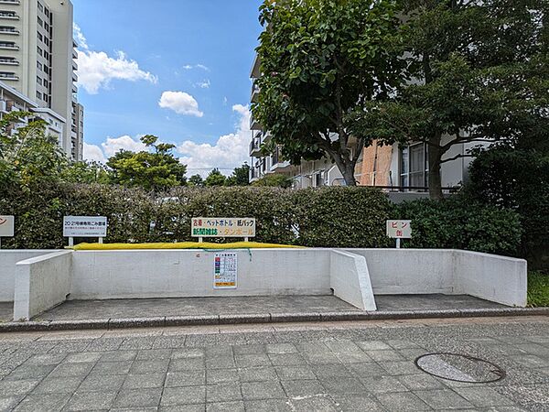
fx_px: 396
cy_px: 206
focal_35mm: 25
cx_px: 274
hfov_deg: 69.4
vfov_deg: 54.9
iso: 45
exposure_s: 1/2370
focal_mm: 5.43
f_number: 1.89
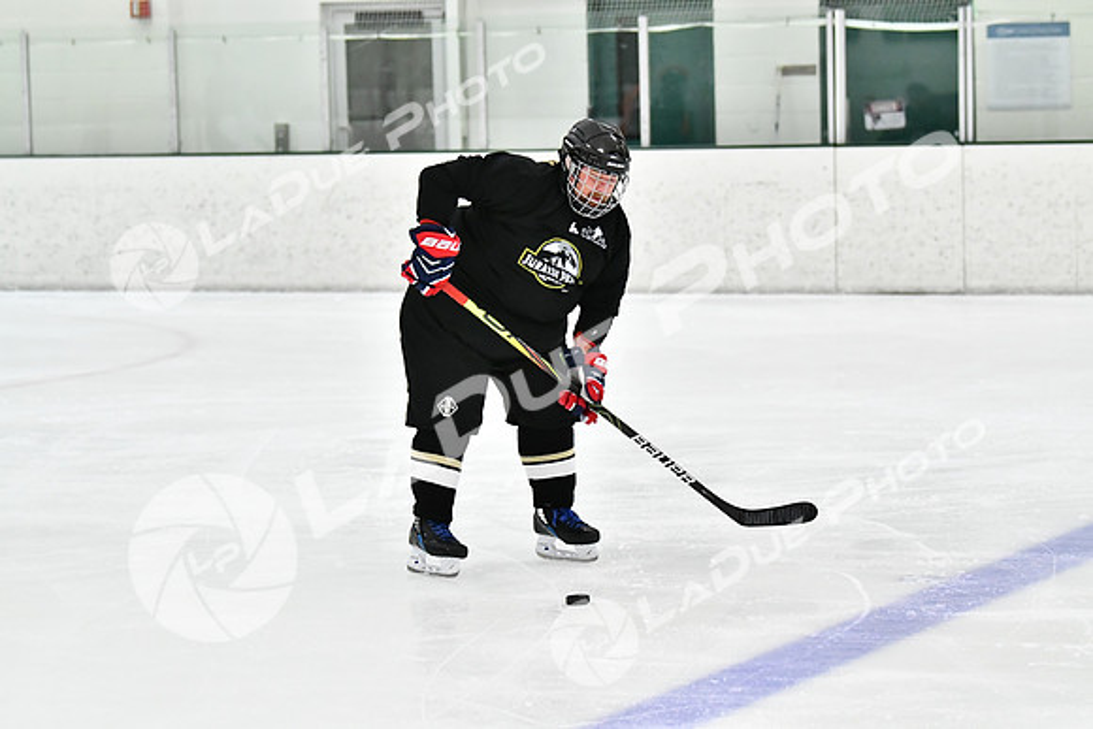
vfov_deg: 9.0
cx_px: 546
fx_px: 4646
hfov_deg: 13.4
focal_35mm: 153
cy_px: 364
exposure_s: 1/1250
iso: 5000
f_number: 2.8
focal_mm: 102
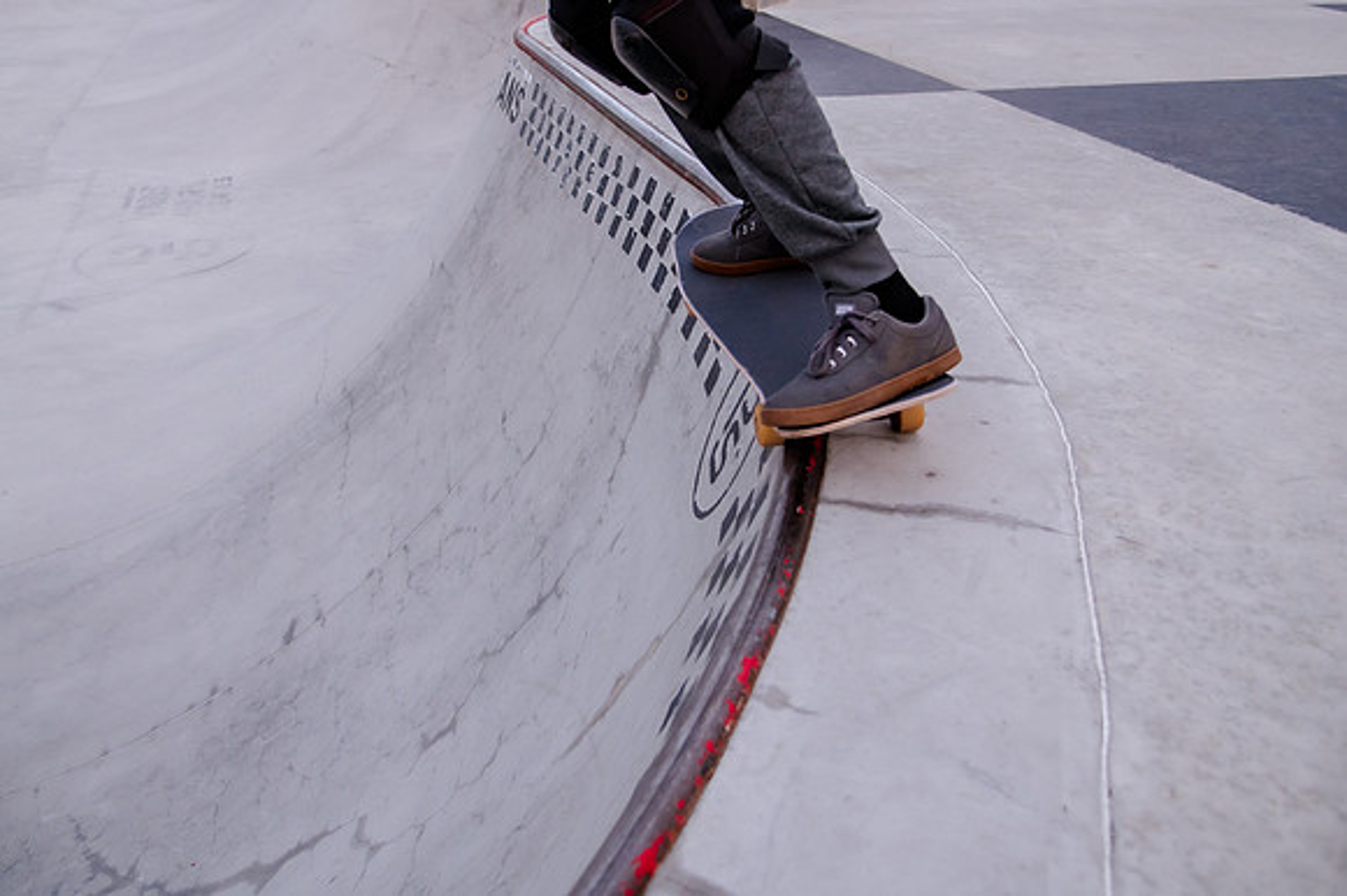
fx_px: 1139
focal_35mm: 30
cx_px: 665
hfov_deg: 61.2
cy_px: 352
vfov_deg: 42.7
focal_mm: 24
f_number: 4
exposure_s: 1/640
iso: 2500
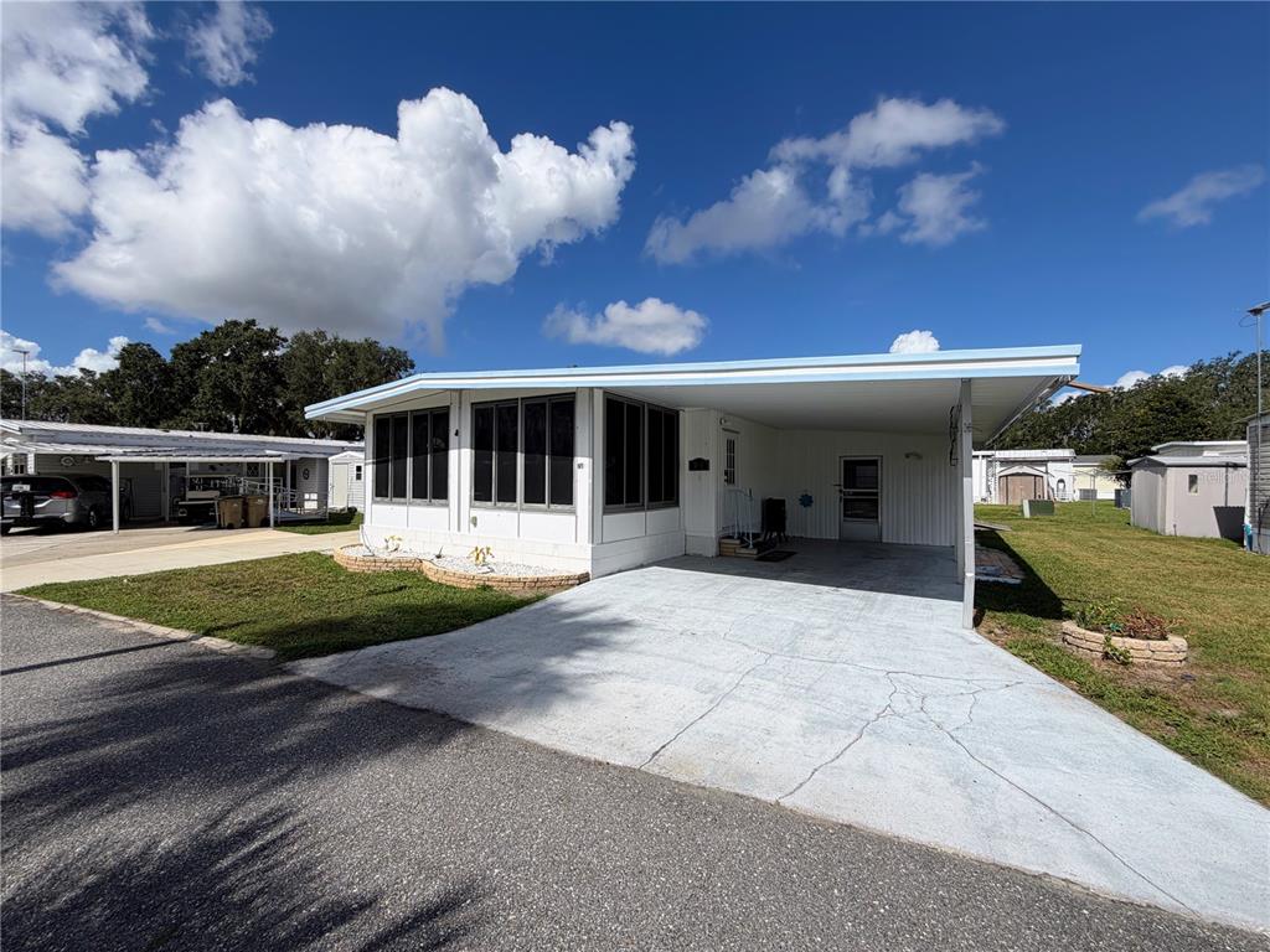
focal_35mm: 14
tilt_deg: +2.2
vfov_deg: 85.7
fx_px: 514
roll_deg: +0.1
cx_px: 635
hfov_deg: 102.1
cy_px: 476
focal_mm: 2.22
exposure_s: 1/1613
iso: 20
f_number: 2.2
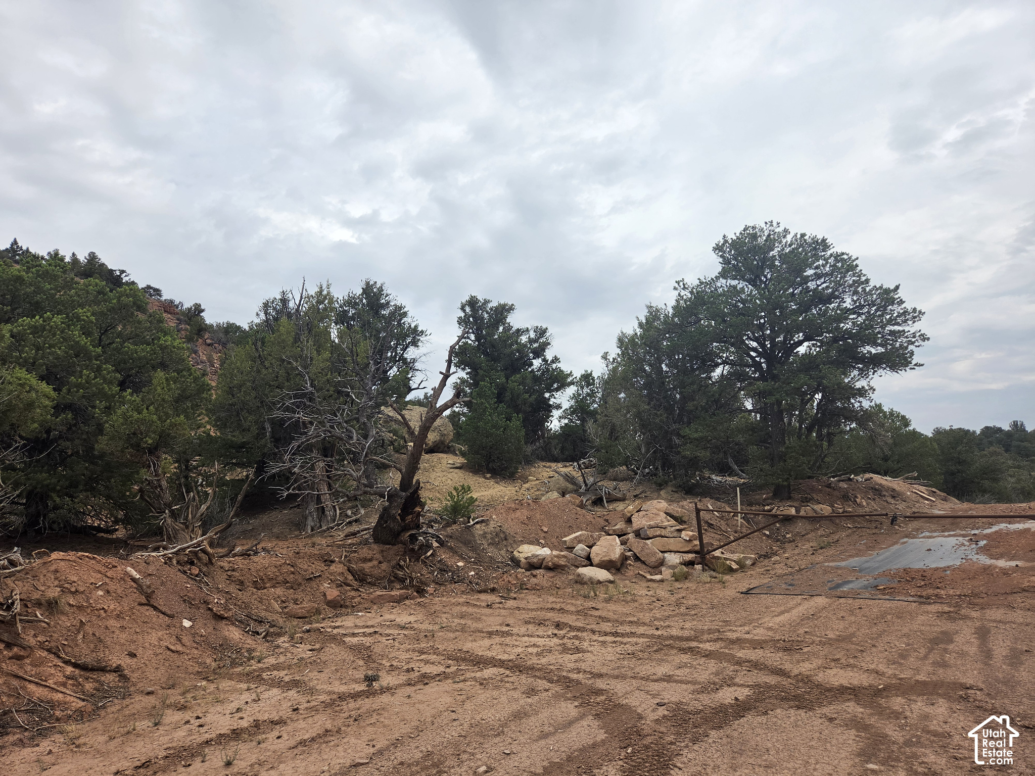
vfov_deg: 58.9
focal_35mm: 23
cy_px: 388
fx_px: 688
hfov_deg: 73.9
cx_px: 518
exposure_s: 1/4743
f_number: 1.8
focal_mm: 5.4
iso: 80
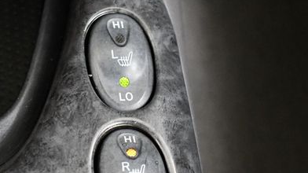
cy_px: 109
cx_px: 126
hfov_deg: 23.9
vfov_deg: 13.6
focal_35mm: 89
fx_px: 726
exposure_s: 1/60
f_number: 4.5
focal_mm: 35
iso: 7200
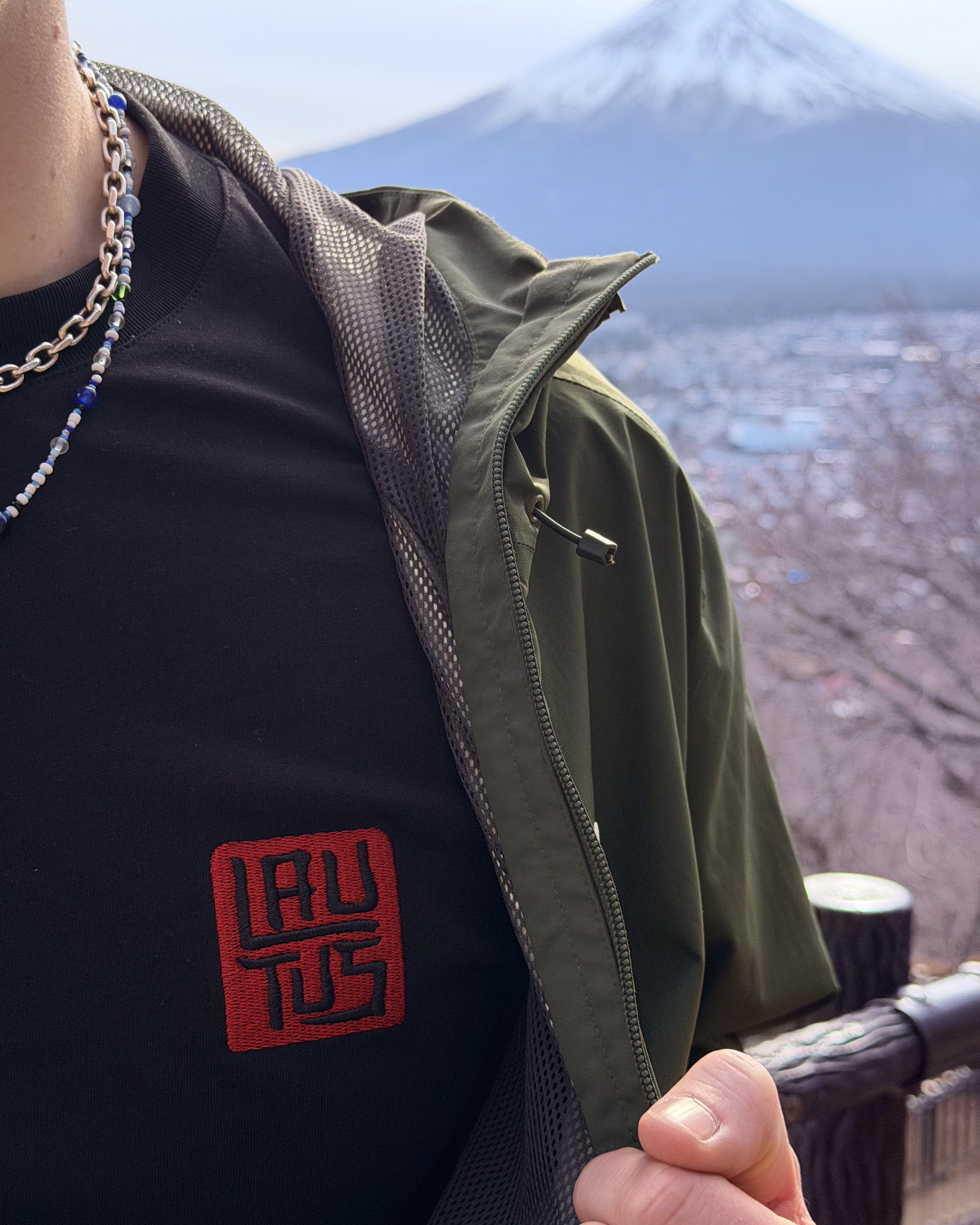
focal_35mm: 51
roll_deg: -1.4
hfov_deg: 29.7
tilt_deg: -7.5
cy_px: 565
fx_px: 1849
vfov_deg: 36.6
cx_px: 482
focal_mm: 6.76
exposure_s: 1/1167
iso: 100
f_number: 1.78
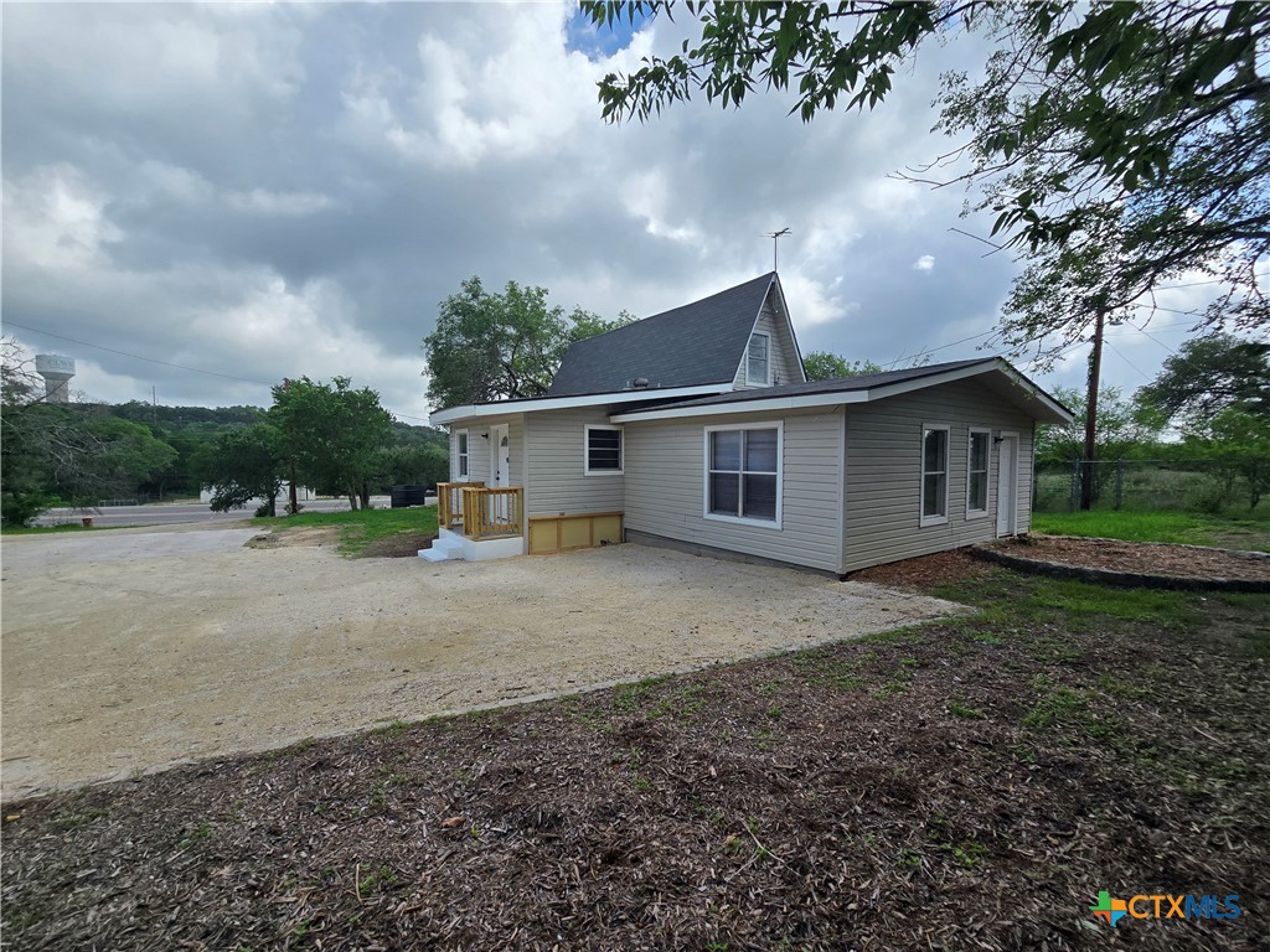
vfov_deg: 89.9
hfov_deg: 106.2
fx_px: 477
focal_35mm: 13
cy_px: 476
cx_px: 635
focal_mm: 2.2
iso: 50
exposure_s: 1/2450
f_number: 2.2
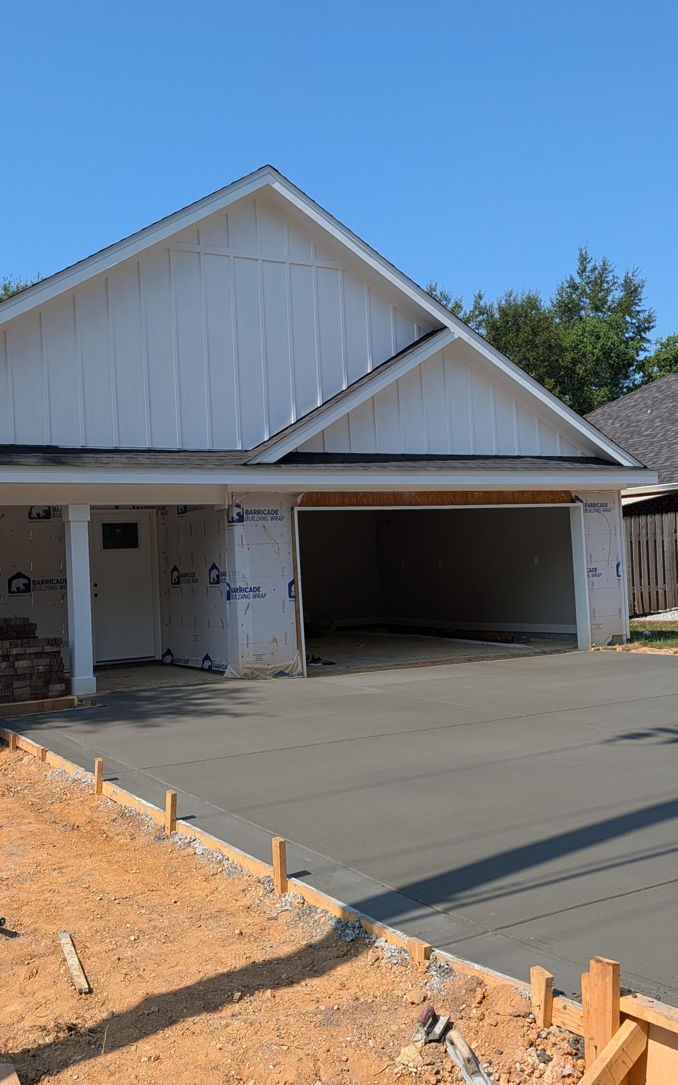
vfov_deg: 56.7
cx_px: 229
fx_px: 1005
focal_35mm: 34
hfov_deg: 36.9
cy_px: 543
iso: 21
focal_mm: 6.9
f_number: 1.68
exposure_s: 1/1025
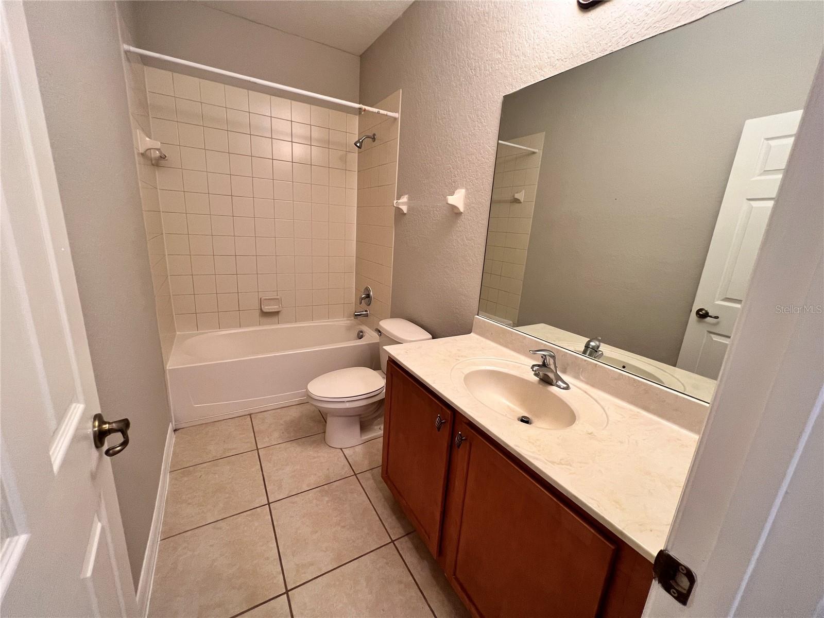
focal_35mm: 13
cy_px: 309
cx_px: 412
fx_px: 309
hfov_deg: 106.2
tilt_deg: -15.1
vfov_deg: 89.9
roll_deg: -3.5
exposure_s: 1/60
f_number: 1.8
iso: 160
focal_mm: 1.57
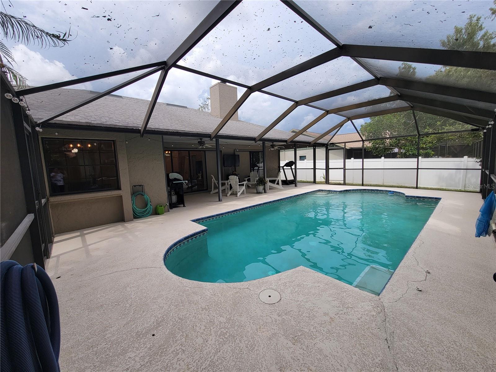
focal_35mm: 13
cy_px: 186
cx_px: 248
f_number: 2.2
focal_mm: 2.2
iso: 50
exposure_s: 1/580
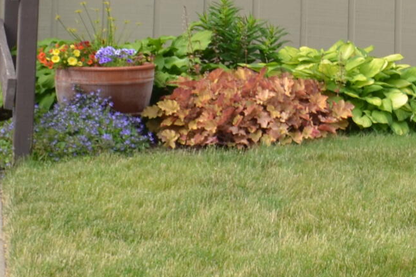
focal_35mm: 138
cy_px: -241
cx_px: 500
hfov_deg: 14.4
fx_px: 1595
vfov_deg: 9.4
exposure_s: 1/160
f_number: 9
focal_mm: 20
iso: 100
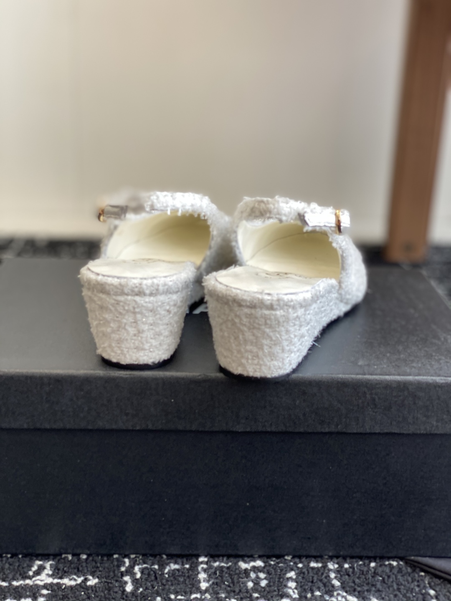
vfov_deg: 36.8
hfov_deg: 28.0
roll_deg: -2.3
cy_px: 300
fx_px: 903
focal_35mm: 52
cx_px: 226
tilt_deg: -19.7
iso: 32
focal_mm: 6
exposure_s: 1/122
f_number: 2
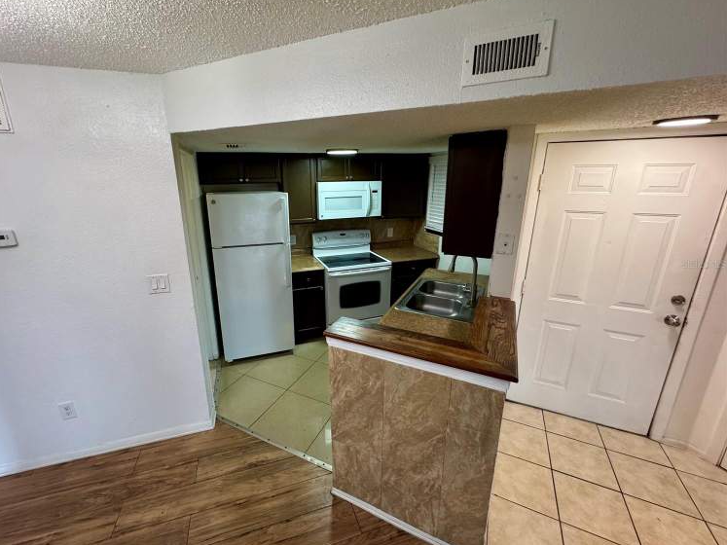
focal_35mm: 15
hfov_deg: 98.0
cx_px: 339
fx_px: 315
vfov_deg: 81.7
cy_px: 264
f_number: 2.2
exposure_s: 1/120
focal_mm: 2.22
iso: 250
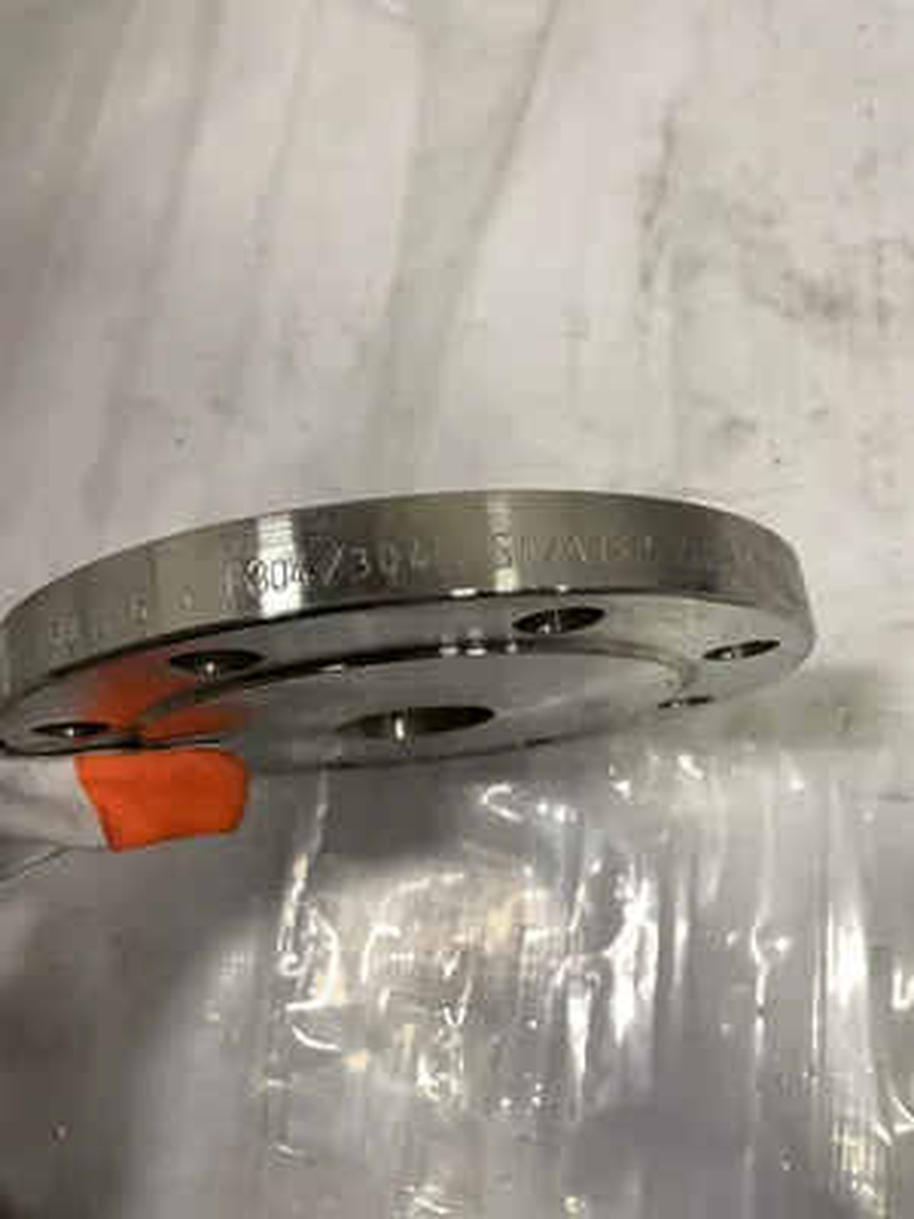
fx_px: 915
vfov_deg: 67.3
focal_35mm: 26
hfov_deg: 53.1
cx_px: 457
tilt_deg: -67.0
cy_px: 610
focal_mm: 4.2
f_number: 1.6
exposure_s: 1/60
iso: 80
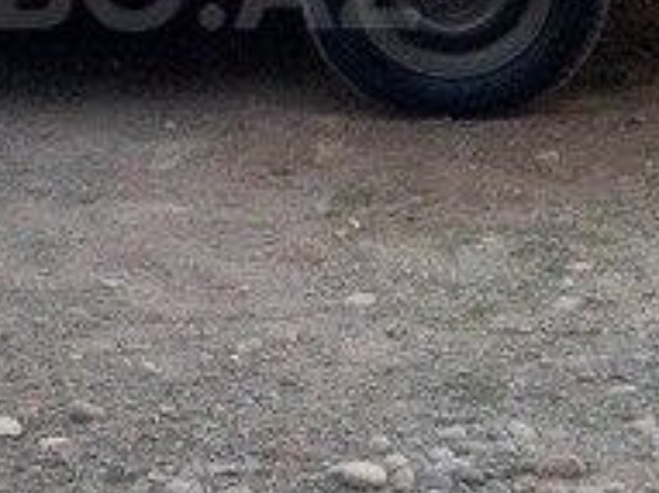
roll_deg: +2.6
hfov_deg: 17.0
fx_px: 2169
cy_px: -22
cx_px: 66
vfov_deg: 12.8
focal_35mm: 114
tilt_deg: -9.0
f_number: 2.4
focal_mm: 4.12
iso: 320
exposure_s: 1/15
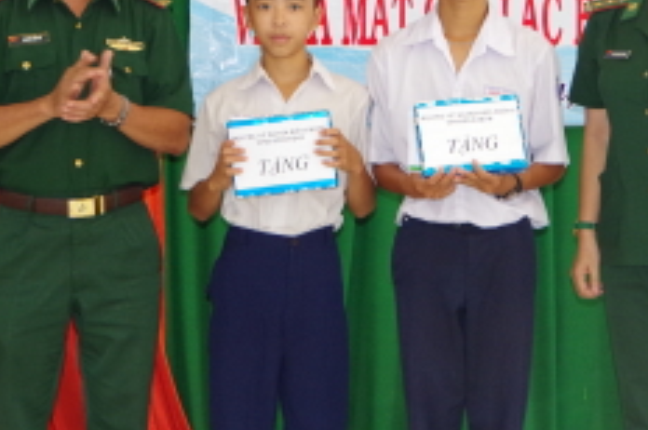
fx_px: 2552
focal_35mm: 142
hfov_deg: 14.5
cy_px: 176
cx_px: 341
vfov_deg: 9.6
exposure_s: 1/30
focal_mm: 40
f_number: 4.5
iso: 800
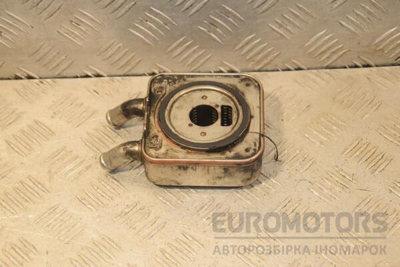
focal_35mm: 87
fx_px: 967
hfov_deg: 23.4
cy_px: 134
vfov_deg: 15.7
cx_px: 200
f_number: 6.3
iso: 800
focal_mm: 58
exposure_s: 1/200
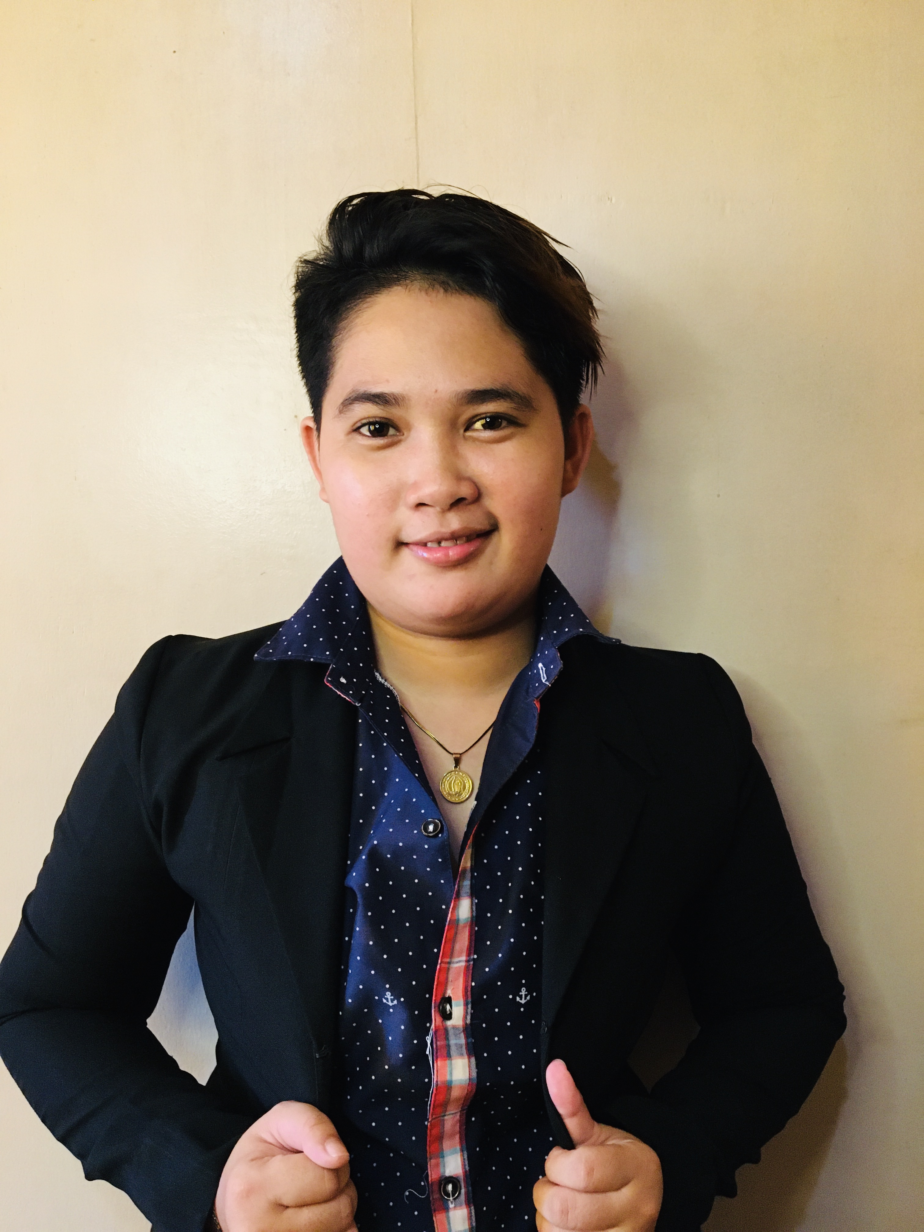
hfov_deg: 48.2
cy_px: 616
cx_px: 462
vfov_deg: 61.7
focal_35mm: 29
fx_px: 1032
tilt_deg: -3.7
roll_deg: +2.3
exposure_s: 1/30
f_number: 2.2
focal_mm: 4.15
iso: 200
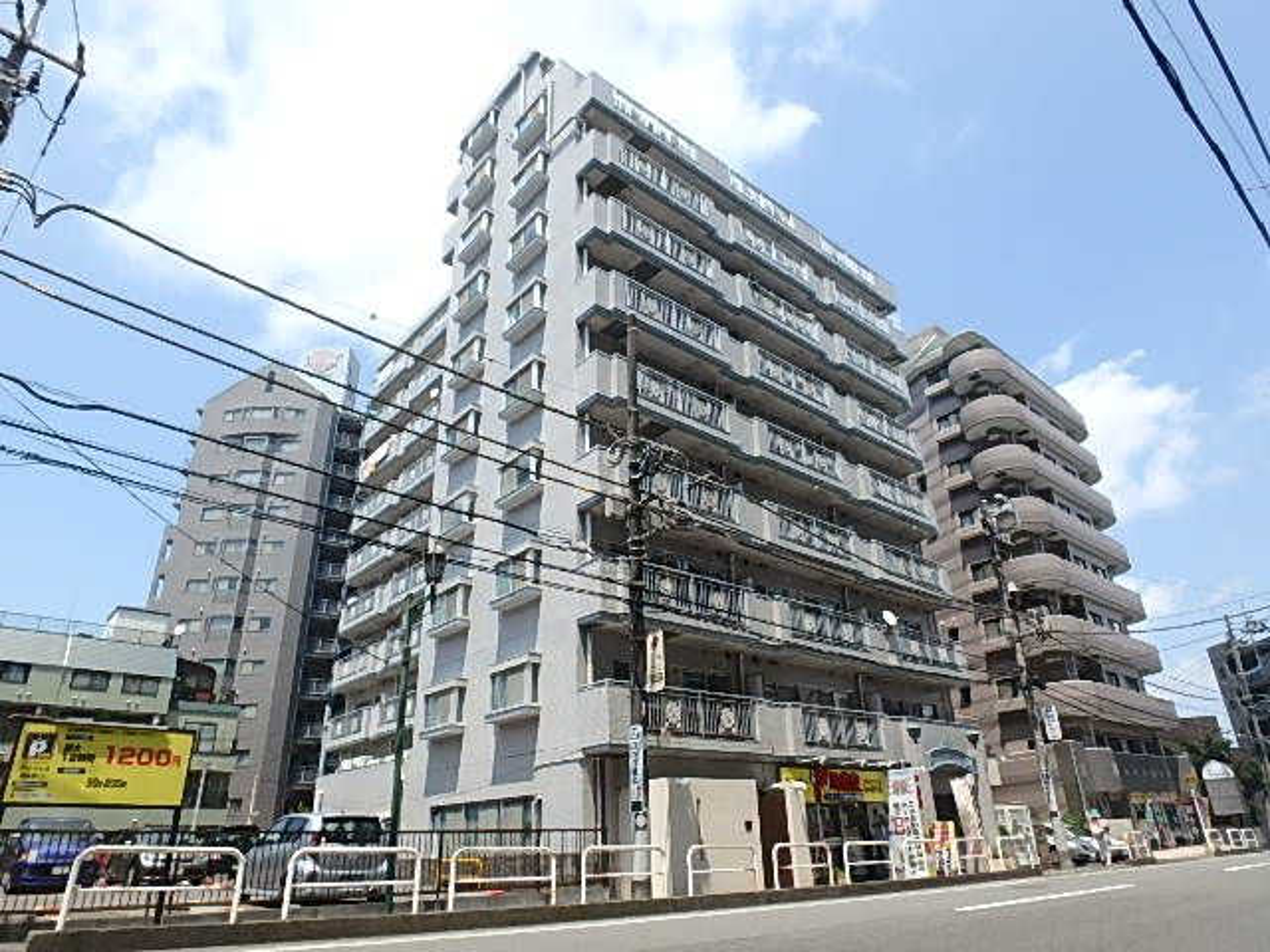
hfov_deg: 79.0
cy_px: 476
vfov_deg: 63.4
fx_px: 770
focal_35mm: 21
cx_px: 635
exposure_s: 1/1000
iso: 125
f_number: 3.5
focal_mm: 3.7
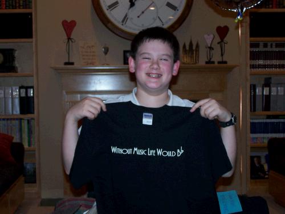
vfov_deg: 21.9
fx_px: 552
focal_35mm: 67
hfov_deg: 29.0
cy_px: 107
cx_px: 142
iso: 140
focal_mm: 11.1
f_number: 3.2
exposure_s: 1/80
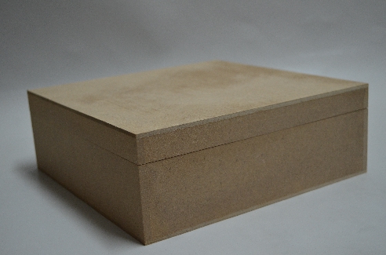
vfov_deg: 23.6
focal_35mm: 57
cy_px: 128
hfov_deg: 35.1
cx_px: 193
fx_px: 609
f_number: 4.8
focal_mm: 38
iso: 800
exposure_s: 1/50
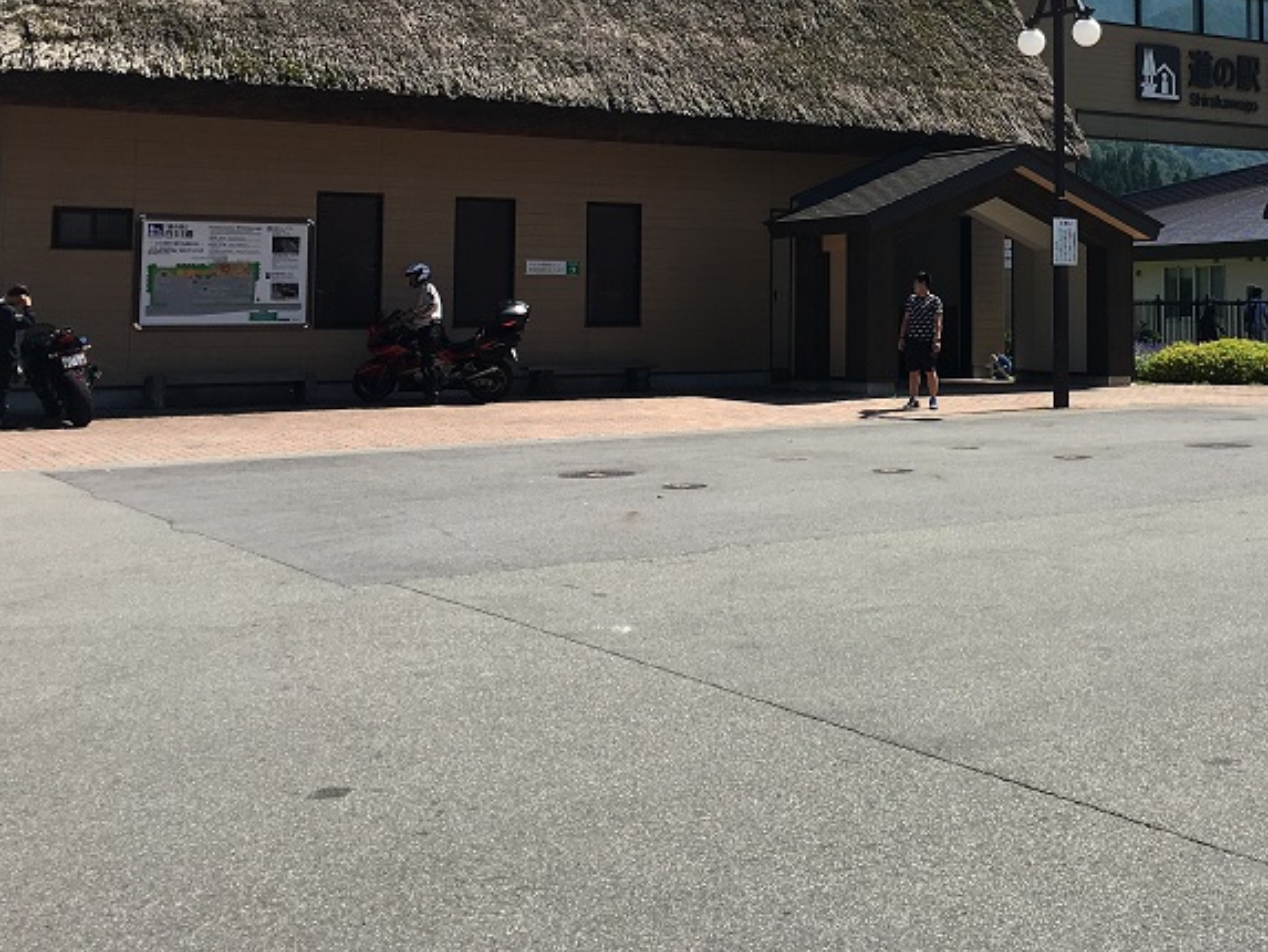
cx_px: 1005
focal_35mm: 51
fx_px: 1869
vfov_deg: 27.9
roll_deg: +1.5
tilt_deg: +5.1
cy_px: 177
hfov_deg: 36.3
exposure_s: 1/1508
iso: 25
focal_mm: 4.15
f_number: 2.2
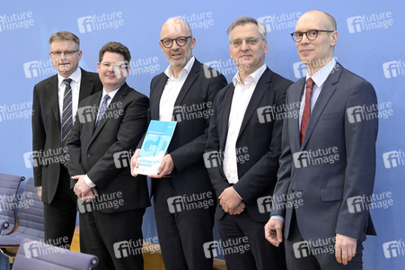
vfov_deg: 23.3
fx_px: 652
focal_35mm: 58
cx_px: 202
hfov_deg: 34.5
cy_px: 135
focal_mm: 58
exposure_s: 1/400
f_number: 5
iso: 3200
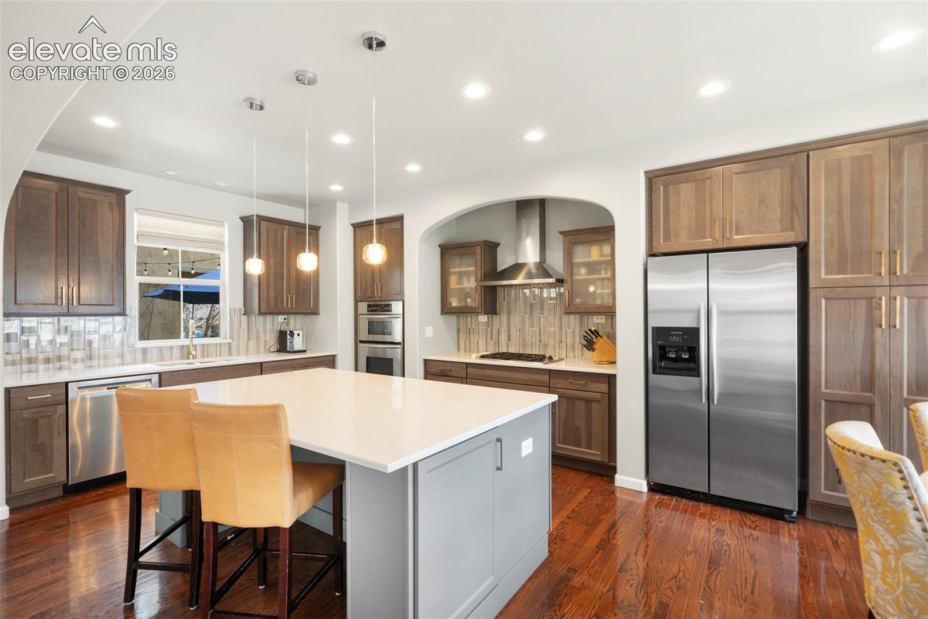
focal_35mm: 16
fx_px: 412
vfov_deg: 73.7
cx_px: 464
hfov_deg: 96.7
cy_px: 310
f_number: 6.3
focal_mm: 16
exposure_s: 1/1.25
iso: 100
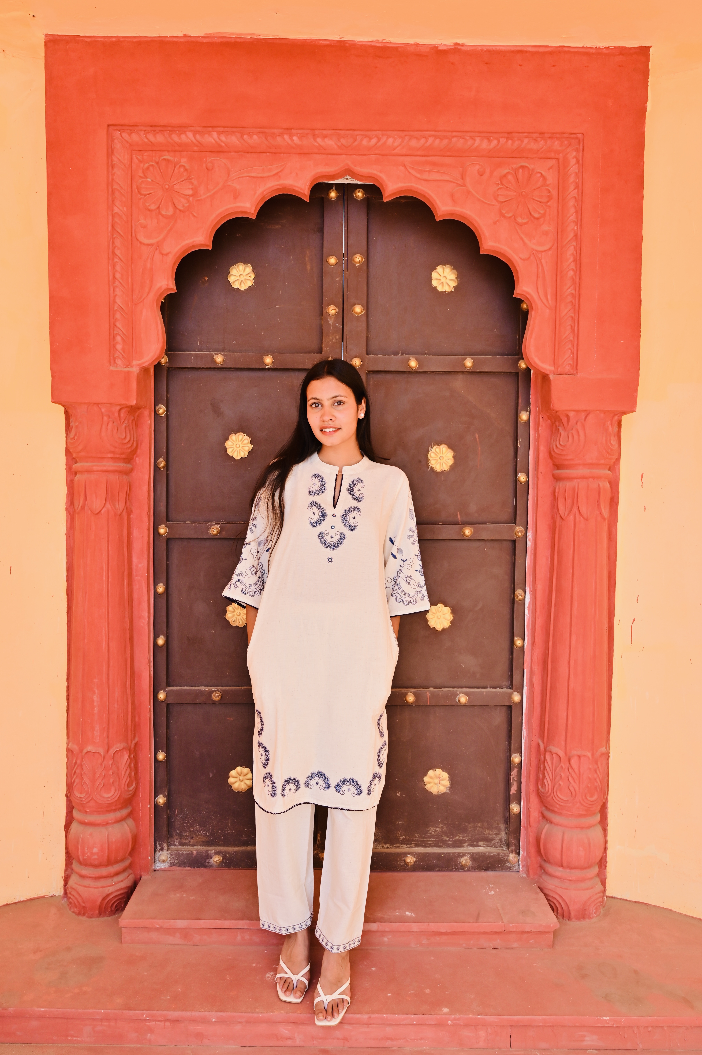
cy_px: 528
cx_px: 351
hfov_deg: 49.5
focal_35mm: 26
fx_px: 761
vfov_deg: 69.4
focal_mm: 26
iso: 160
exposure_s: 1/125
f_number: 9
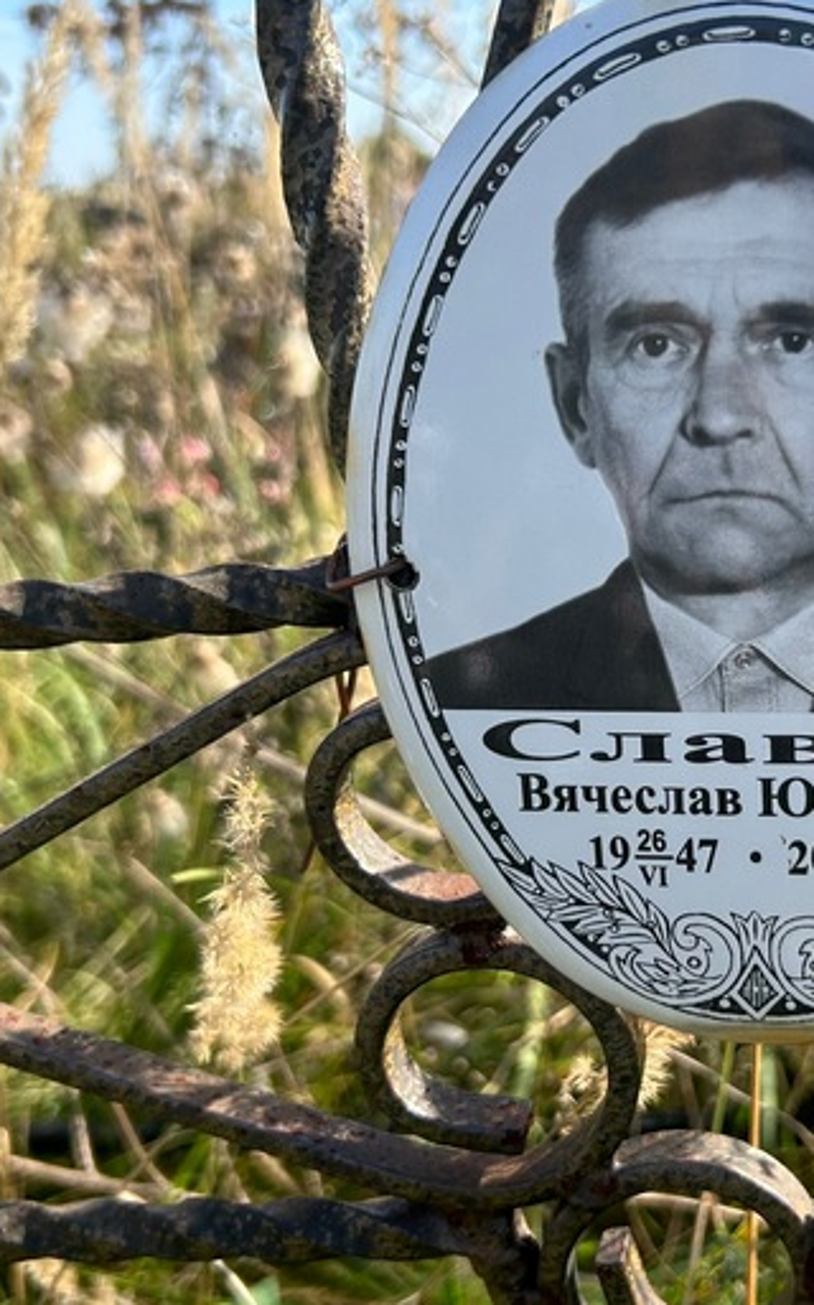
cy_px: 687
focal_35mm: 43
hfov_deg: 29.1
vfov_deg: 46.2
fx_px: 1528
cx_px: 654
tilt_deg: -20.3
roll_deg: +2.9
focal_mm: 5.7
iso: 50
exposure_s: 1/1488
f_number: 1.5
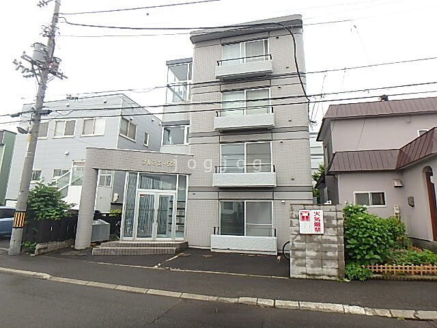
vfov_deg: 63.4
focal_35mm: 21
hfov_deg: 79.0
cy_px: 164
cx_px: 218
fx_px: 265
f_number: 3.5
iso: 250
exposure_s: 1/250
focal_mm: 3.7
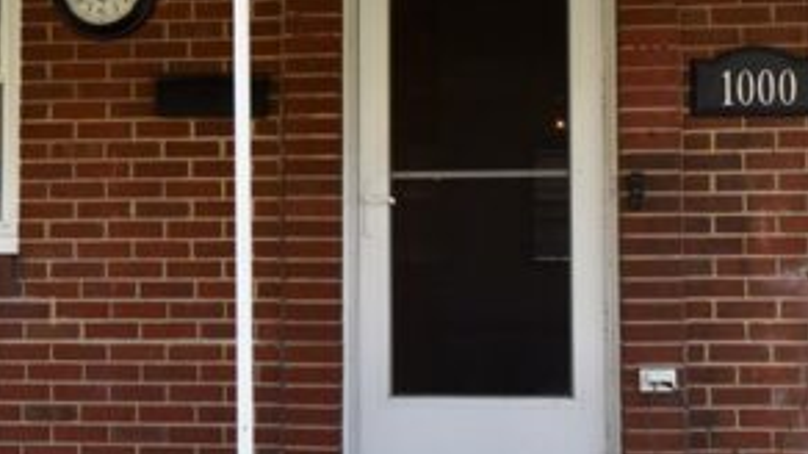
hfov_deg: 47.4
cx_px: 387
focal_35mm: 43
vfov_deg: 27.7
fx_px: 921
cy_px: 195
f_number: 8
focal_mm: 10
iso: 250
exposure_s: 1/250
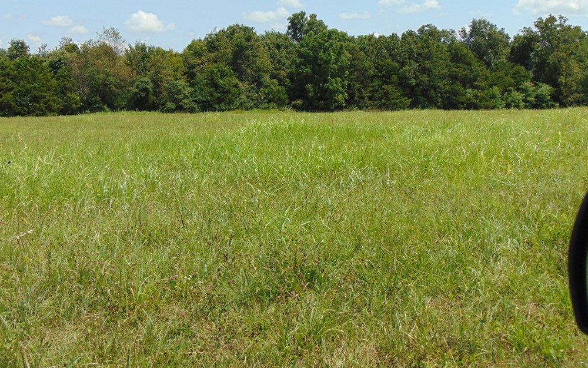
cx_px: 294
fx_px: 609
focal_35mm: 38
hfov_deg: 51.5
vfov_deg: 33.5
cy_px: 153
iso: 80
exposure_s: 1/200
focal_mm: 6.3
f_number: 8.3
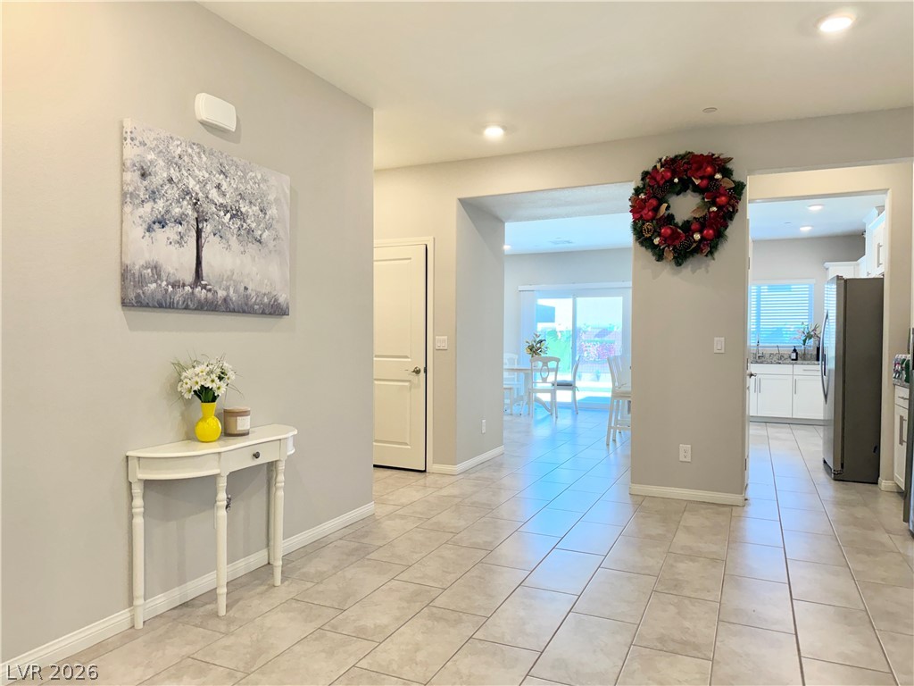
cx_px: 457
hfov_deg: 71.6
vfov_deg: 56.8
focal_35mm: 24
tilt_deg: -1.6
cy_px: 343
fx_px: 634
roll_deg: -0.7
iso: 200
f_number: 1.78
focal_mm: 6.76
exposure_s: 1/165
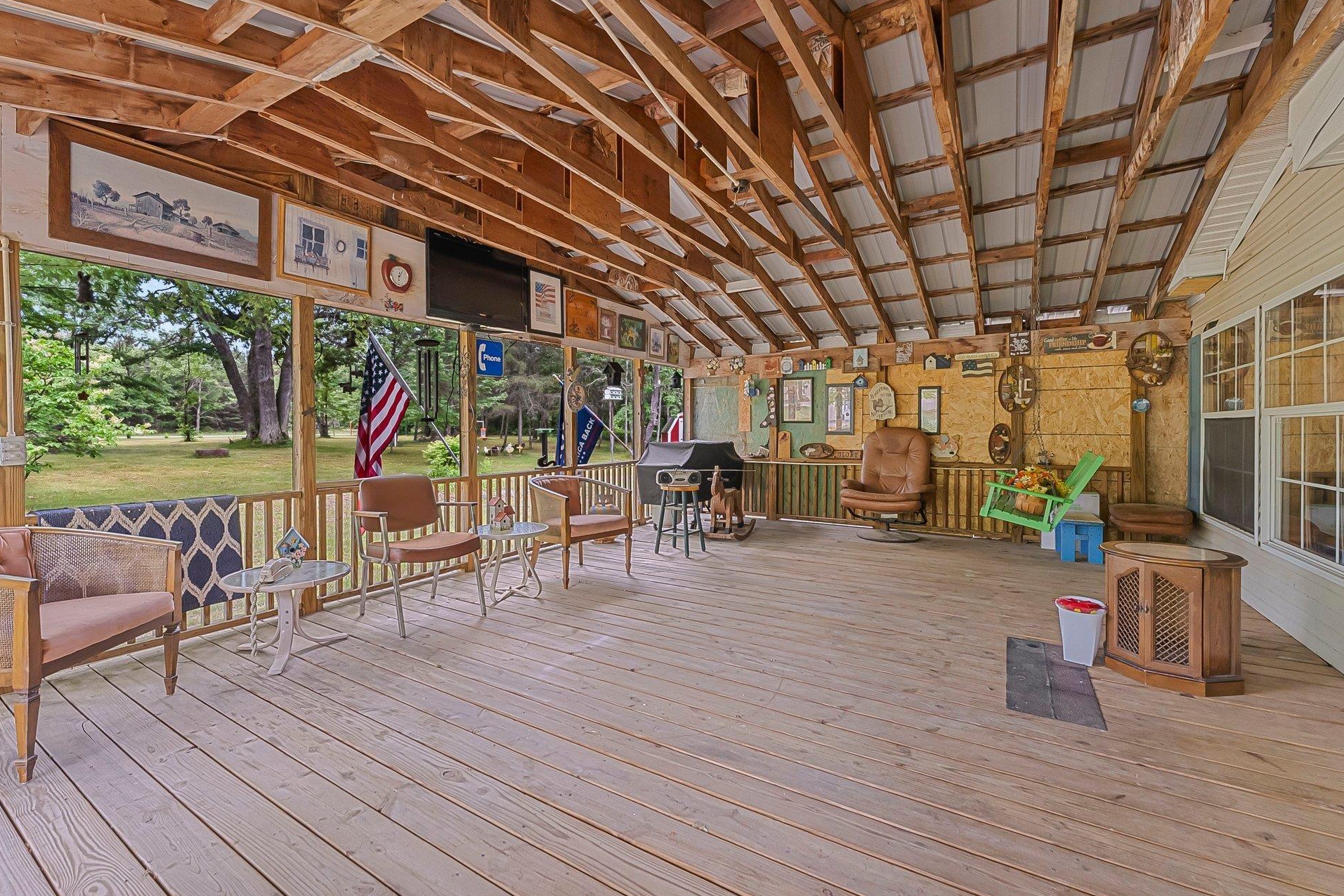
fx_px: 560
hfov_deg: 100.3
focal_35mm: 15
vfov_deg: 77.3
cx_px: 634
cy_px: 427
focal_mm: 14
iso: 1600
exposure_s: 1/100
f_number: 7.1
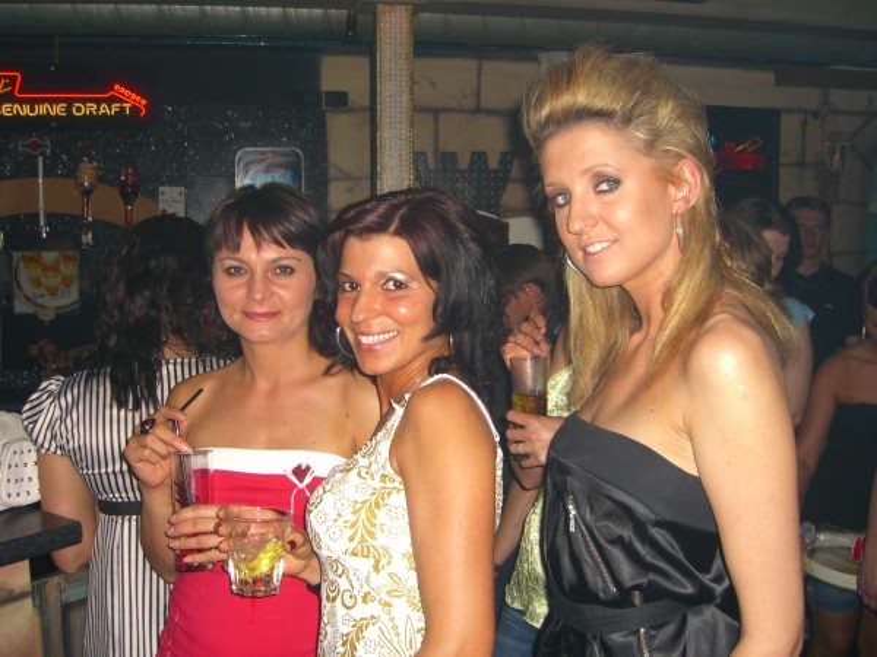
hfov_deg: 49.0
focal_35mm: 38
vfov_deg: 37.7
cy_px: 328
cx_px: 438
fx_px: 963
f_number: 2.8
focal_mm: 7.9
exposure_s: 1/60
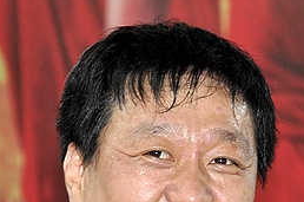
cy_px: 214
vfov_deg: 2.8
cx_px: 216
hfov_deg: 4.2
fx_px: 4118
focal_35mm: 489
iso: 800
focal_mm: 105
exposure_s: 1/200
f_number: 5.6
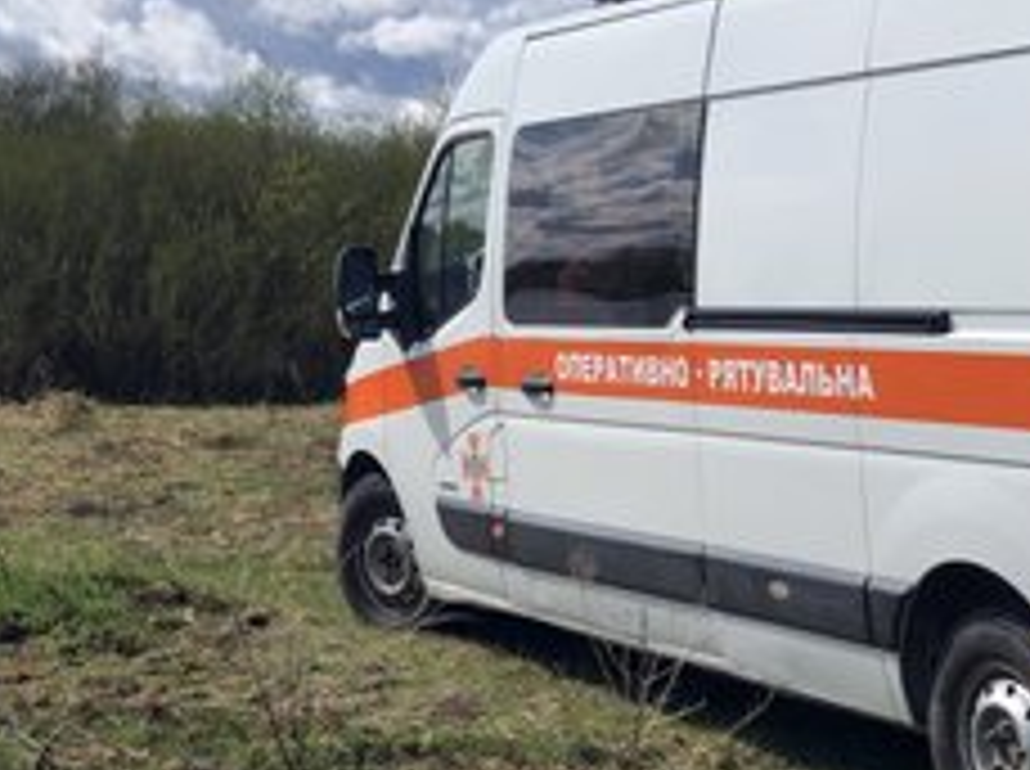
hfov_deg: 21.5
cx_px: 414
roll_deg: -2.0
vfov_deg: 16.1
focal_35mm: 91
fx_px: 2703
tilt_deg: +2.1
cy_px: 198
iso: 16
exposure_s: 1/2288
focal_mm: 6
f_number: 2.4
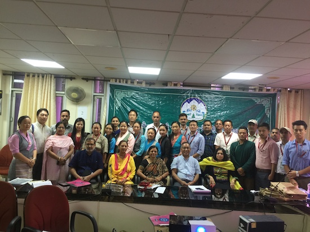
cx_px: 155
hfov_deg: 61.6
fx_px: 260
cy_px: 116
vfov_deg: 48.3
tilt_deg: +0.4
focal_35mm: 29
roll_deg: -3.5
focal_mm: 4.15
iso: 50
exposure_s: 1/17
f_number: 2.2
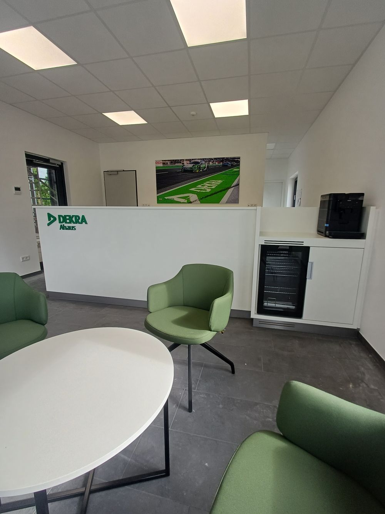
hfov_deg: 78.1
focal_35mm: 16
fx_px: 237
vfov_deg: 94.5
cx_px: 192
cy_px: 257
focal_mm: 1.64
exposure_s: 1/163
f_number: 2.2
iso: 40
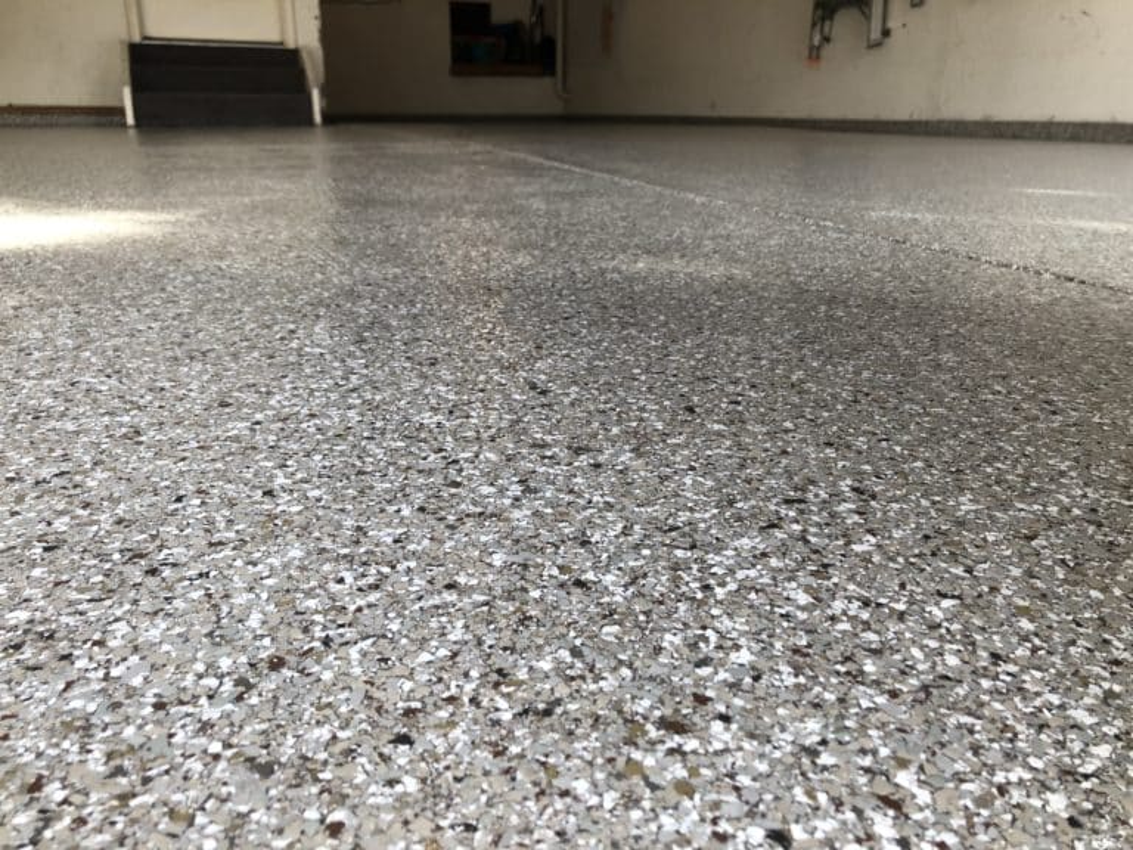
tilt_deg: -18.4
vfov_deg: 49.7
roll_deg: +1.5
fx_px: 916
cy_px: 425
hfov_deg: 63.4
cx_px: 566
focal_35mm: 28
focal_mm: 4
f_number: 1.8
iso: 25
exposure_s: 1/120
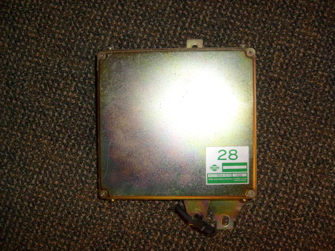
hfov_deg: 52.6
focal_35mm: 35
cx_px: 168
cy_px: 126
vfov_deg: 40.7
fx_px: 339
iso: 100
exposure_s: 1/45
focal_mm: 5.8
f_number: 2.8
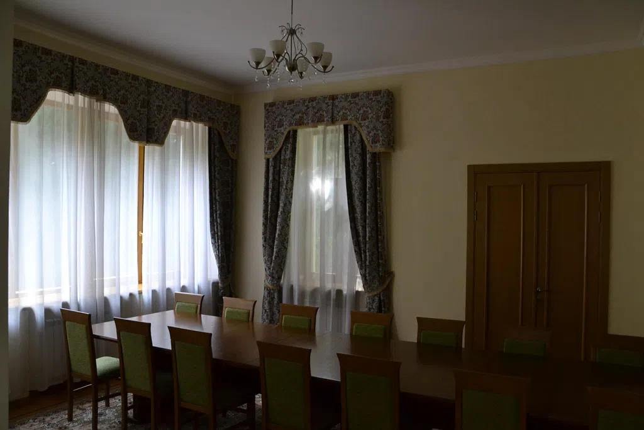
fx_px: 537
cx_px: 322
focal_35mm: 30
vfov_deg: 43.6
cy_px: 215
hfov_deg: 61.9
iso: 1600
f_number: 5
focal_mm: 20
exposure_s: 1/100
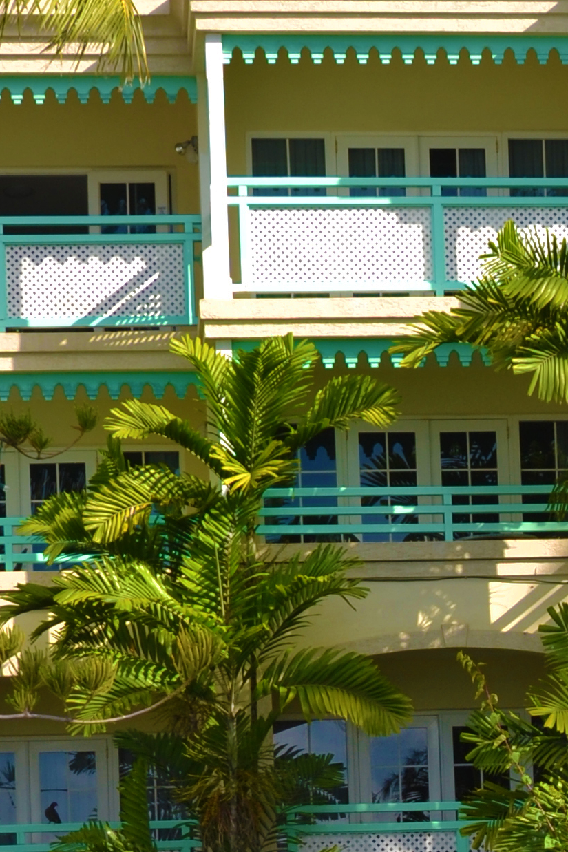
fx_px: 3172
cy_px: 1018
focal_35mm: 134
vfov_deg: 14.8
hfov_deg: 10.1
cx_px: 707
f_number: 7.1
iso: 100
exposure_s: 1/125
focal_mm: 24
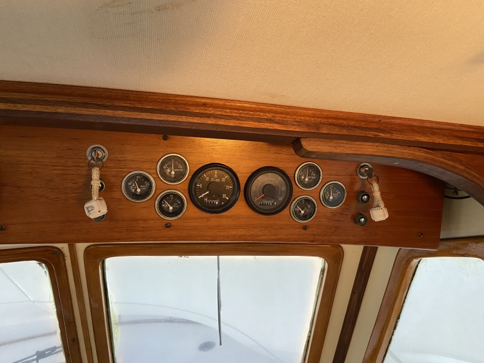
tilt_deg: +13.3
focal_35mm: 26
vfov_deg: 53.1
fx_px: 364
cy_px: 182
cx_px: 242
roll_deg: +6.2
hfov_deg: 67.3
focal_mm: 4.25
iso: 250
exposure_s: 1/60
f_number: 1.8
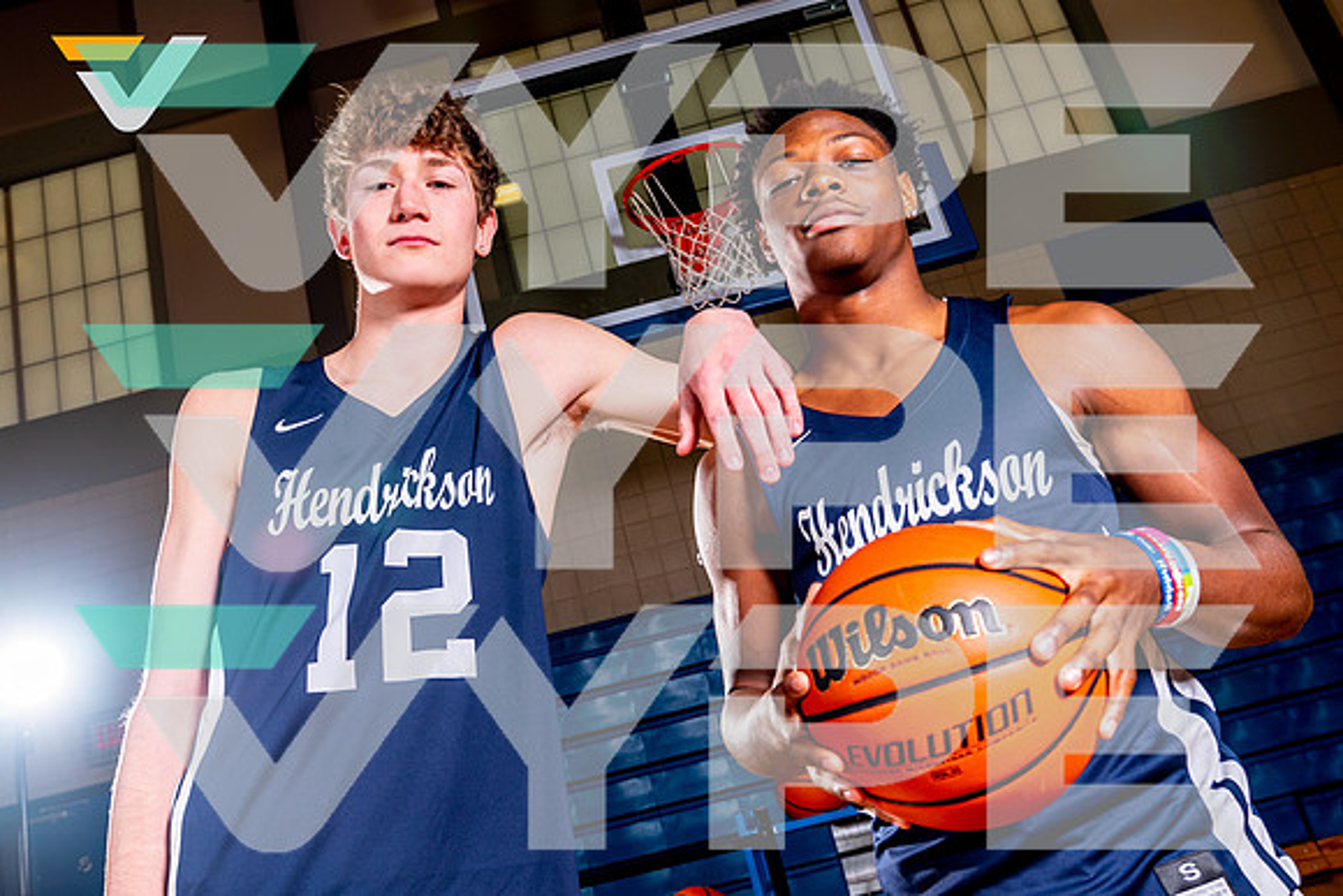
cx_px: 598
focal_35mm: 31
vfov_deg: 42.2
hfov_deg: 60.0
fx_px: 1159
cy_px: 399
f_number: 5.6
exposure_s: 1/125
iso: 100
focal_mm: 28
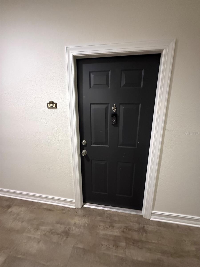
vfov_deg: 102.1
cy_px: 134
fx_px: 108
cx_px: 100
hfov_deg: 85.7
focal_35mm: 14
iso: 1250
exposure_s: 1/40
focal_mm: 2.22
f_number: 2.2
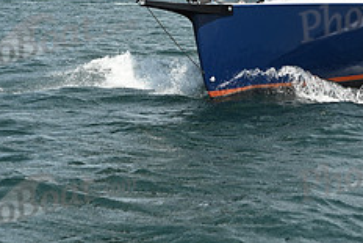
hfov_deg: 11.7
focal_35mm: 175
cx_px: 219
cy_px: -57
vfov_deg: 7.8
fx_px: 1766
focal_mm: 70
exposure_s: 1/1000
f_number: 7.1
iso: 320
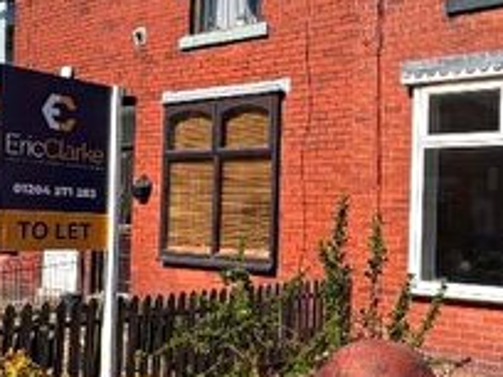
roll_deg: -1.7
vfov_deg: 30.2
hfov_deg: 38.9
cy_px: 206
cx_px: 358
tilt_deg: +2.4
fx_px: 697
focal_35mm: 48
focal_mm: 2.22
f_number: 2.2
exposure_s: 1/1832
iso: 40
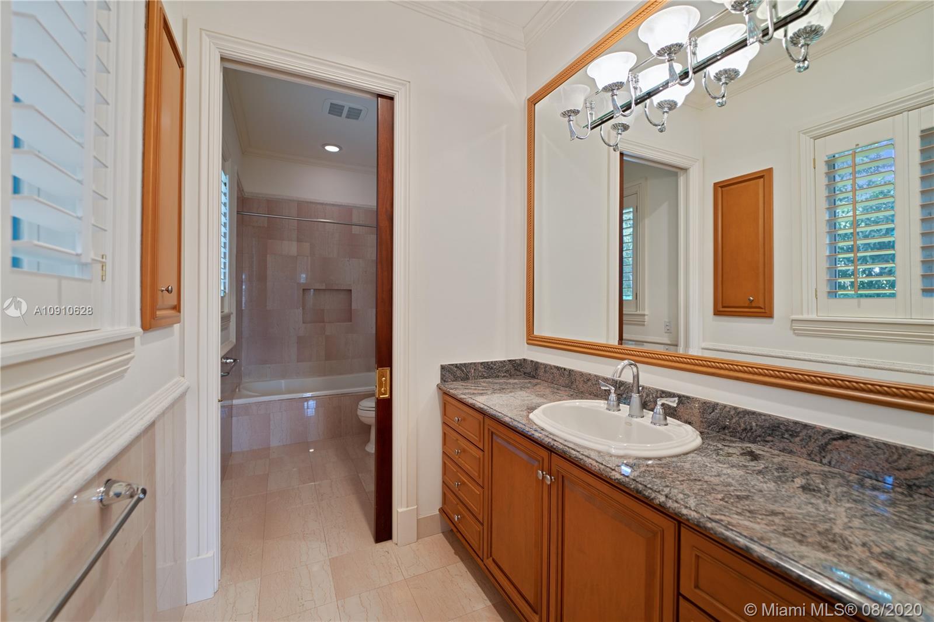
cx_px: 467
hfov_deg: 104.3
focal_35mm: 14
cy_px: 311
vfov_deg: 81.2
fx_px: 363
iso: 200
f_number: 3.2
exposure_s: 1/30
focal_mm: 14
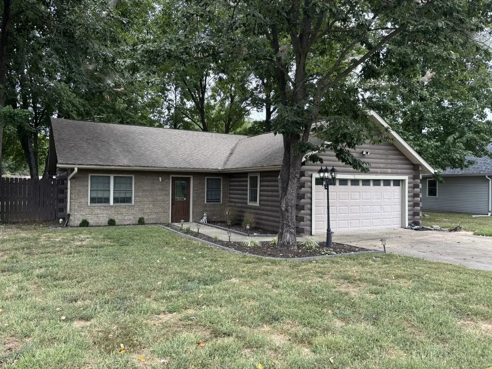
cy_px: 184
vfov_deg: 53.1
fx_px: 370
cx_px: 246
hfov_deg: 67.3
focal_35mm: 26
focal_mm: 5.96
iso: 50
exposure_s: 1/289
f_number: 1.6
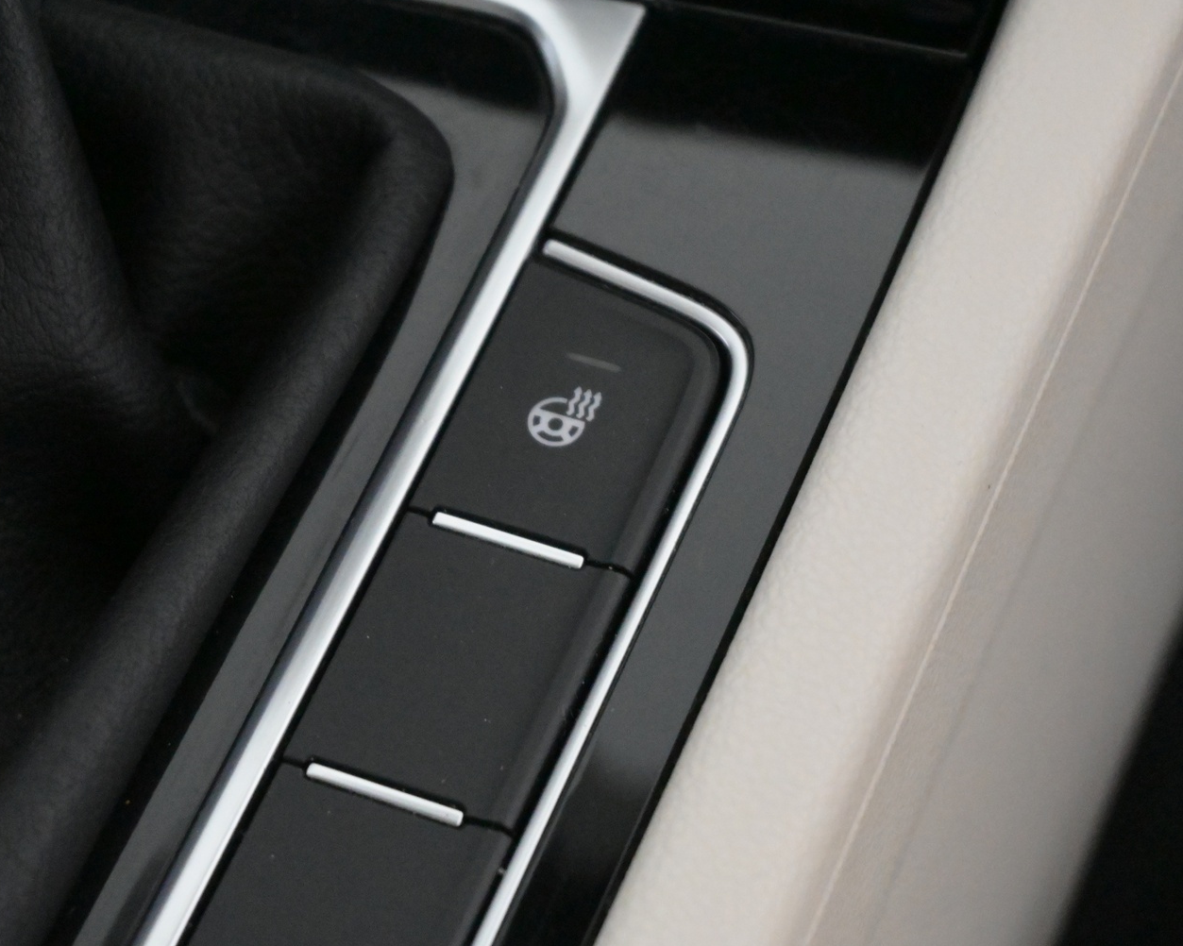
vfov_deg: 16.9
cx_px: 573
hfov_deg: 21.0
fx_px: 3186
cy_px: 453
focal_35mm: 91
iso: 10000
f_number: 6.3
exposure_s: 1/80
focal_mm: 50
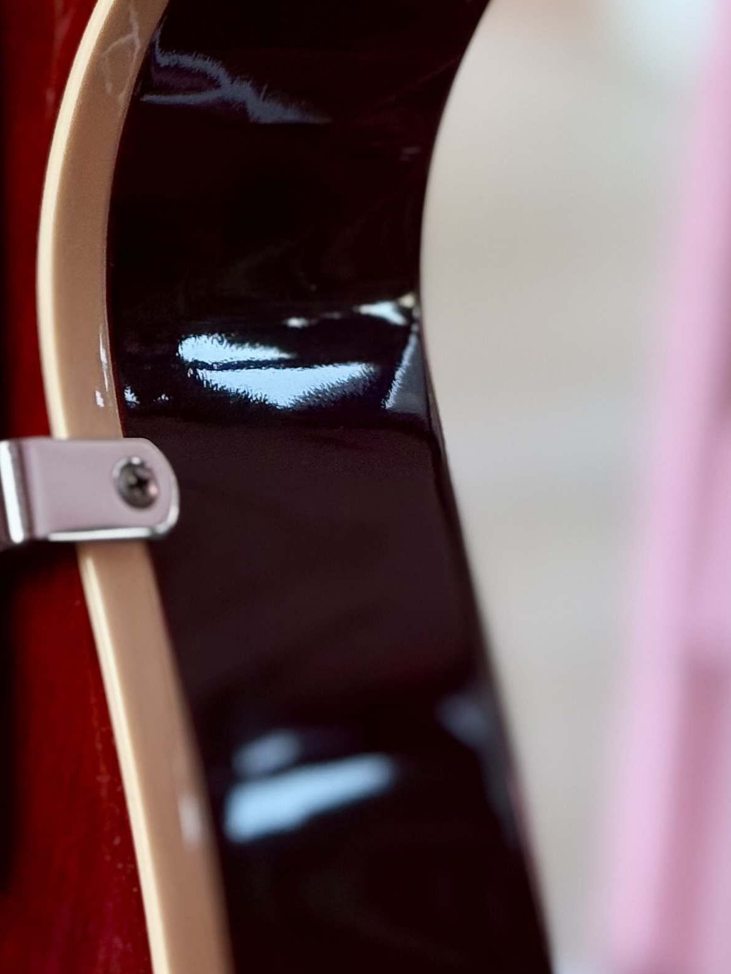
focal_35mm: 123
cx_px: -131
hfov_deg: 11.8
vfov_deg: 15.7
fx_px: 3463
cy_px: -14
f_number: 1.78
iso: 100
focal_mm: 6.76
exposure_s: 1/50
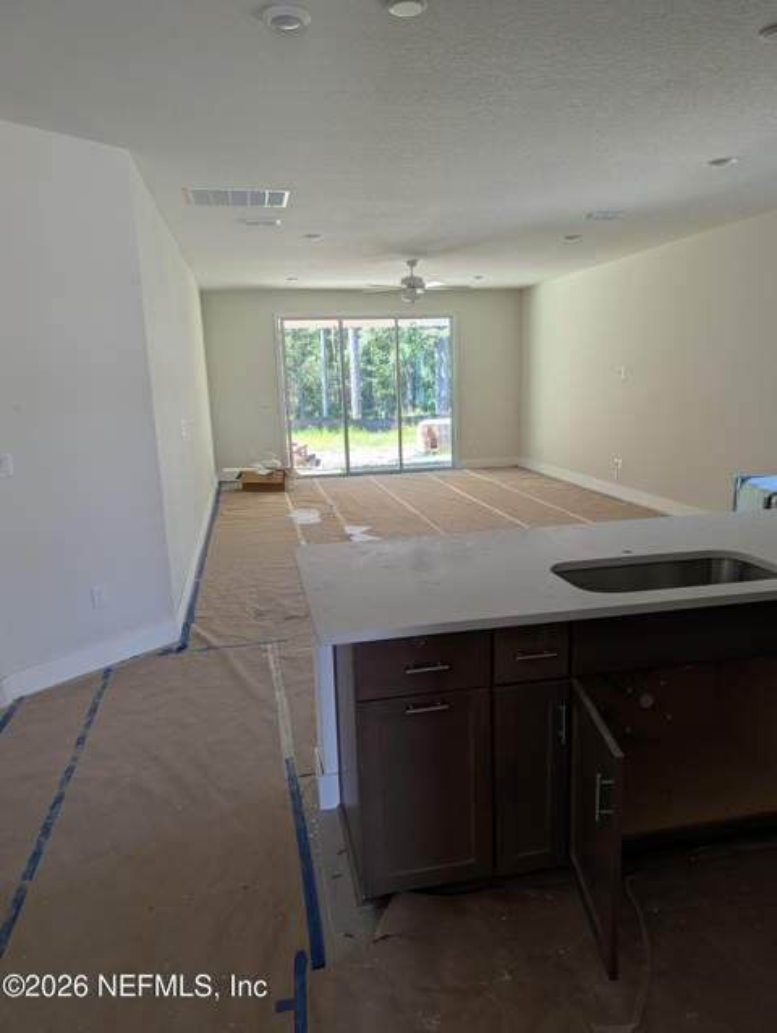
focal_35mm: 24
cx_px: 388
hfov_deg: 56.9
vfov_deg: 71.5
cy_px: 516
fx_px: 717
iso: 19
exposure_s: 1/110
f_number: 1.68
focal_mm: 6.9
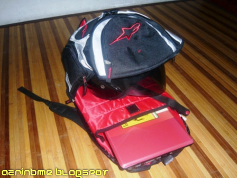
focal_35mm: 32
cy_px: 89
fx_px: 219
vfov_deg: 44.2
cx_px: 118
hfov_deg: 56.8
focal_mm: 5.2
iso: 100
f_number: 3
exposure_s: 1/30
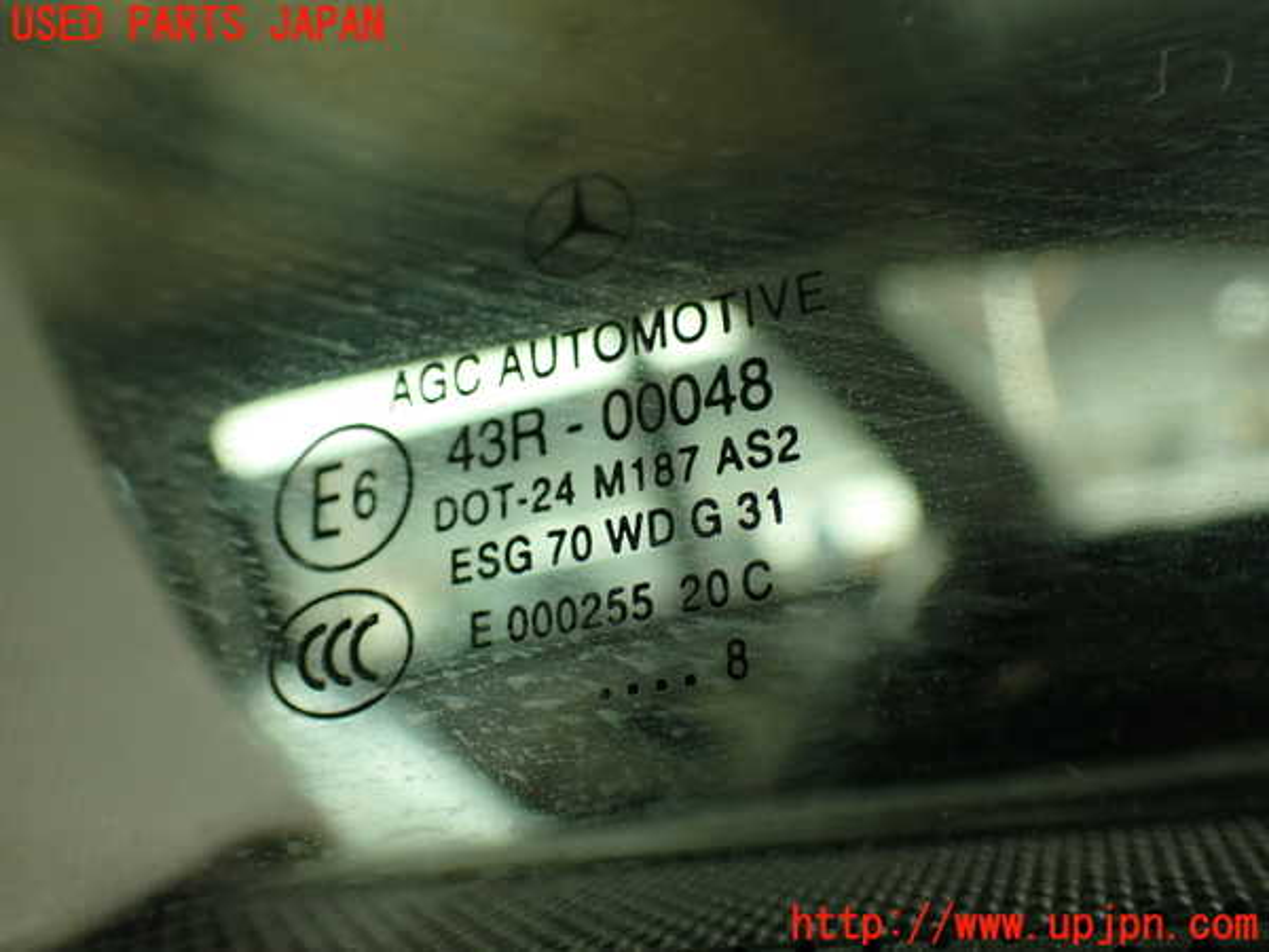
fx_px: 1320
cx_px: 634
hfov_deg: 51.4
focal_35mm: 36
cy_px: 476
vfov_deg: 39.7
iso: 200
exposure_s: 1/80
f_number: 2.5
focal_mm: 6.37
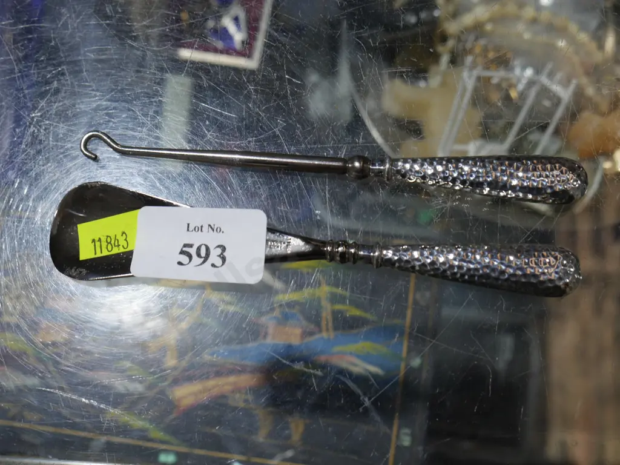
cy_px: 232
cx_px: 310
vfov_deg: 30.3
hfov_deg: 39.7
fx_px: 860
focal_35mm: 48
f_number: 5.6
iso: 320
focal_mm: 24
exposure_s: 1/60
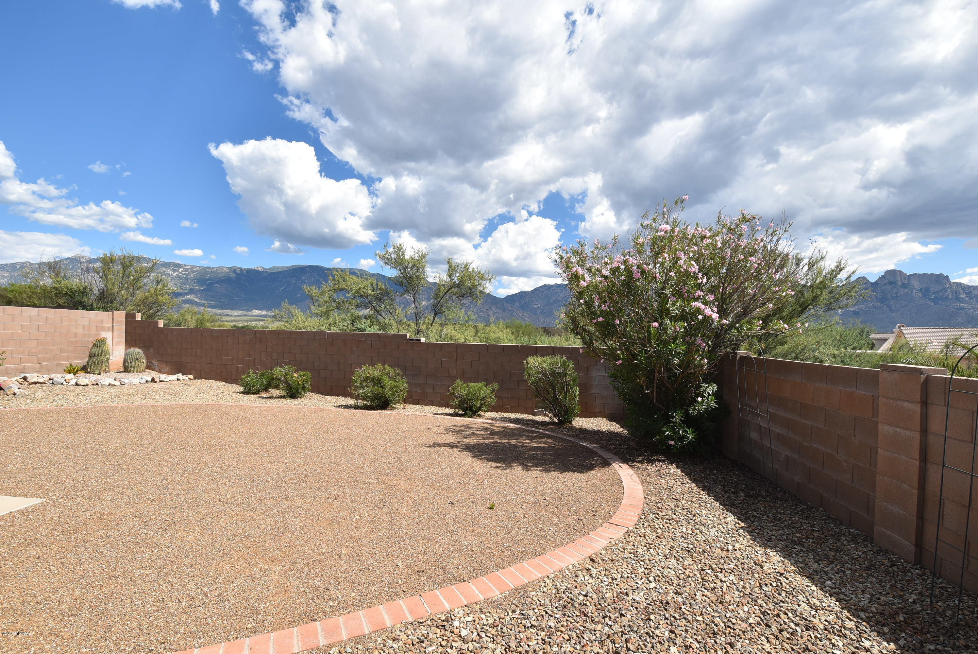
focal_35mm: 15
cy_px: 327
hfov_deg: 100.3
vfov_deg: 77.4
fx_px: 408
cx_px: 489
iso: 200
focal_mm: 10
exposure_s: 1/400
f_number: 9
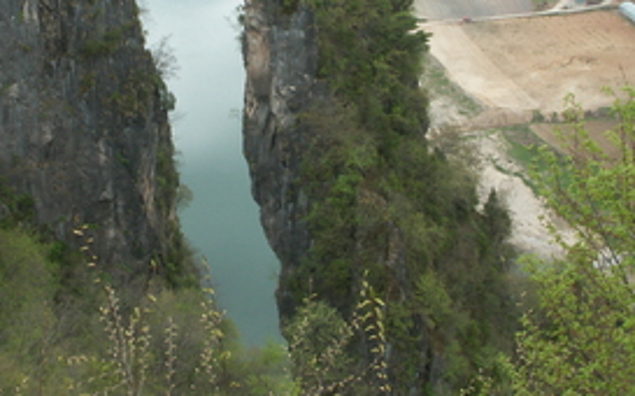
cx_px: 188
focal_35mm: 68
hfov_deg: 29.9
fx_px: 1176
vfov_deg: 18.9
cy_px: 87
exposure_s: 1/80
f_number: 10
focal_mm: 9.12
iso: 100
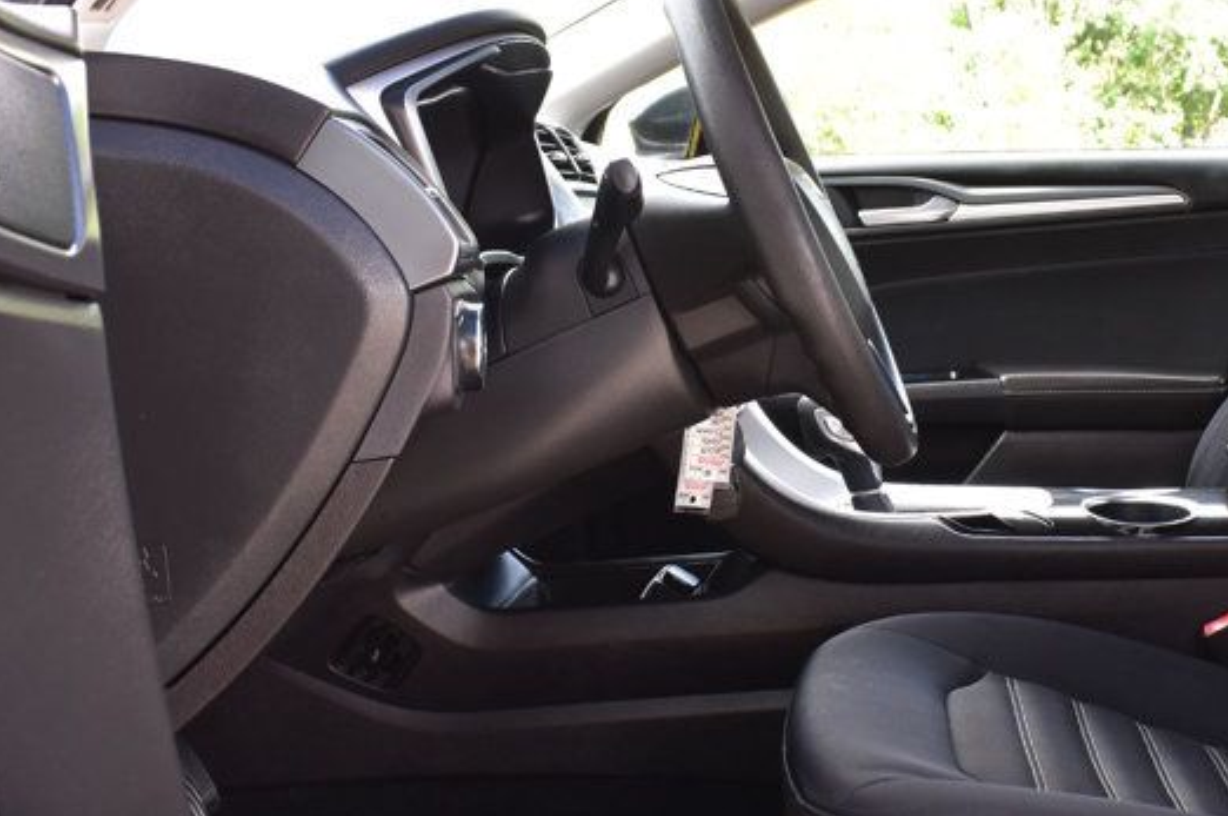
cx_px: 816
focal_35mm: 53
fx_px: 1806
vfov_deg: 25.4
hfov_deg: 37.2
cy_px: 461
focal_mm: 18
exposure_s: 1/40
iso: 400
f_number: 7.1
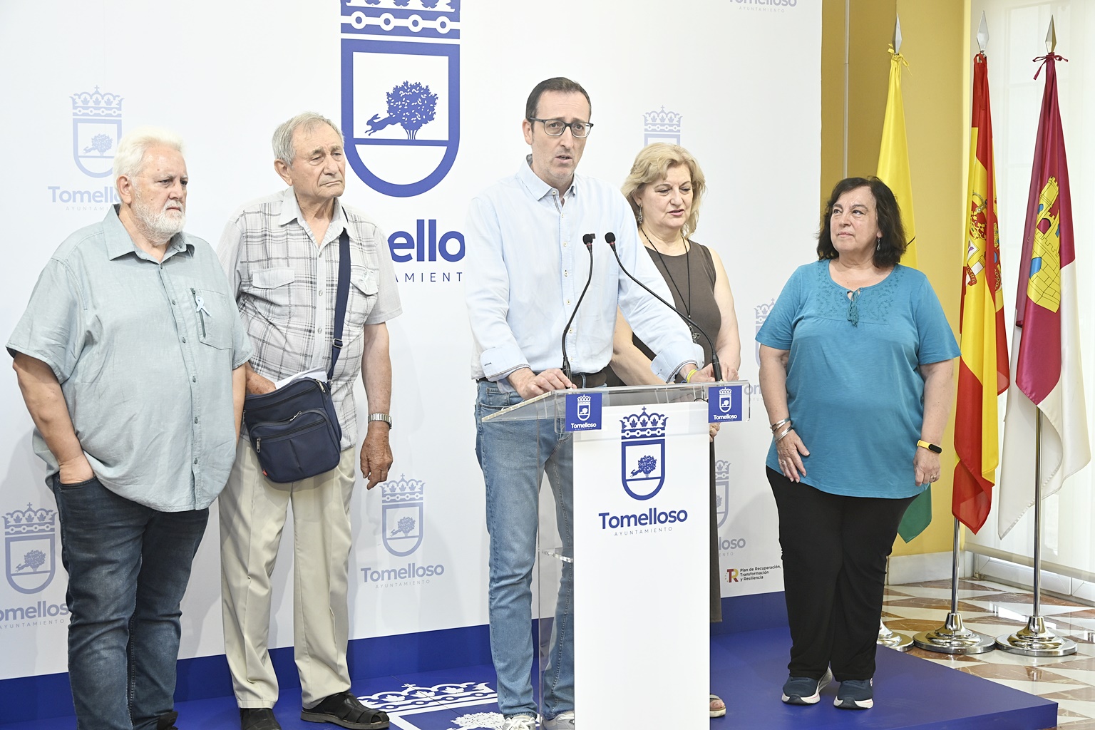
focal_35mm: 57
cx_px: 548
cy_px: 365
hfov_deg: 35.1
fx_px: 1734
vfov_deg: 23.8
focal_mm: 57
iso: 800
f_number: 9
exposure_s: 1/80
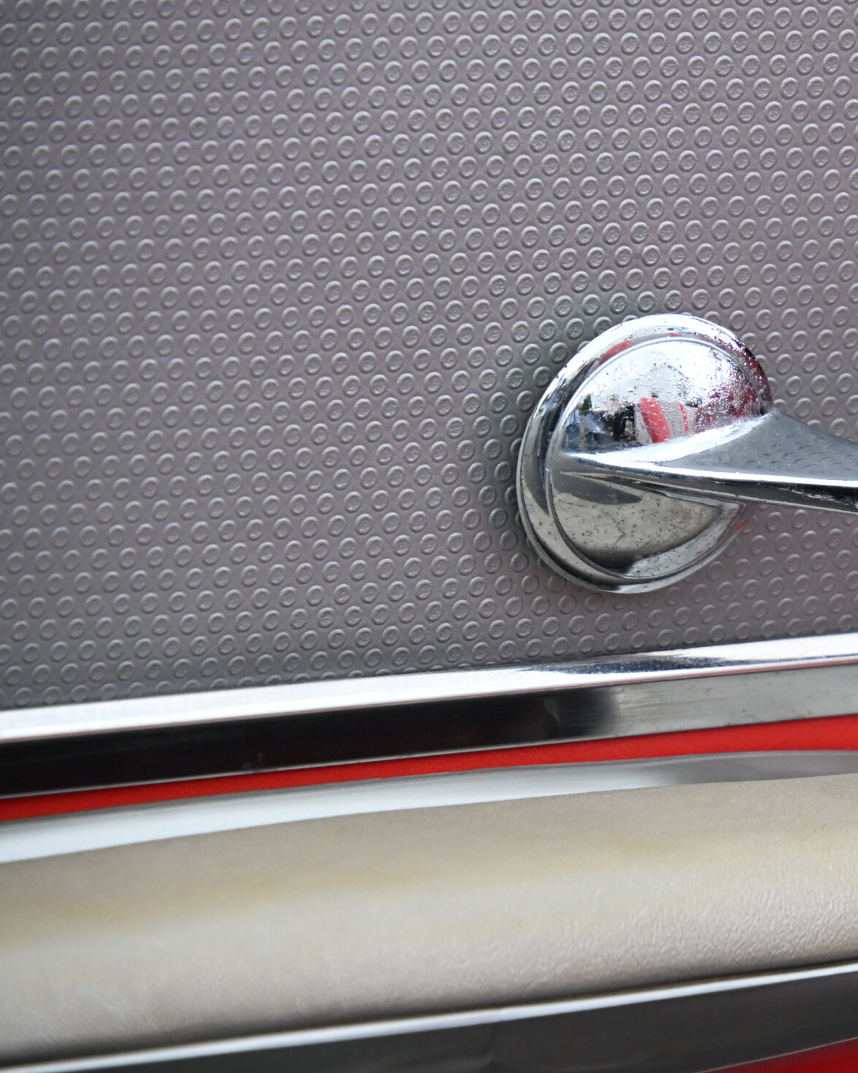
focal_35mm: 330
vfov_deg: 5.9
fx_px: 10469
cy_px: 561
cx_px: 915
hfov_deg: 4.7
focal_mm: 135
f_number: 5.6
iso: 1400
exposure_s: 1/125
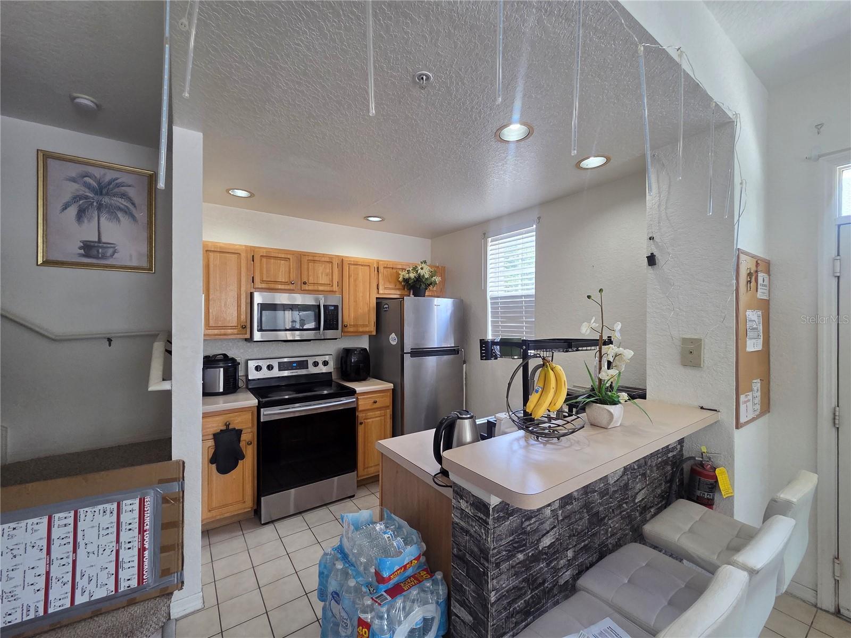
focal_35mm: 13
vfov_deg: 89.9
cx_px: 426
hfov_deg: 106.2
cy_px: 319
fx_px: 320
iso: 200
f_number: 2.2
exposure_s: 1/120
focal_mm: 2.2
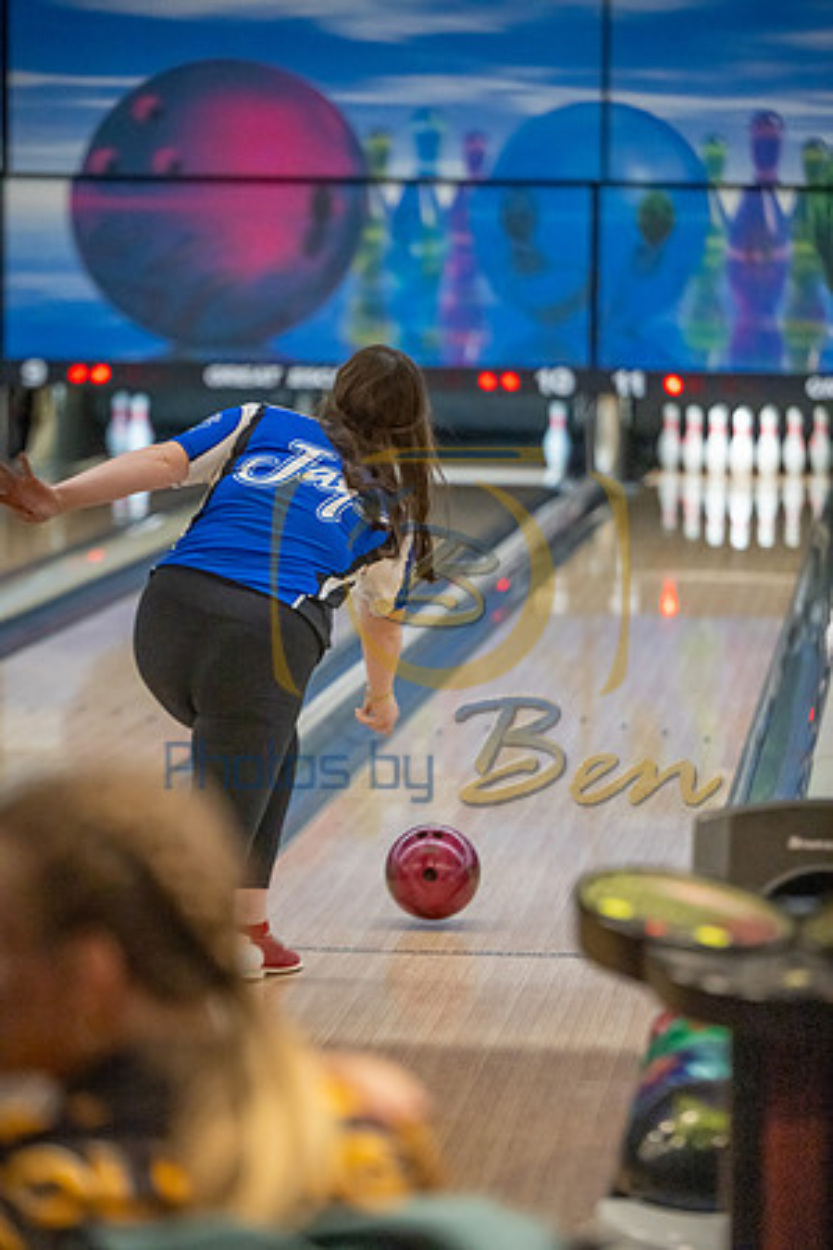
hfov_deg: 10.2
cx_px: 416
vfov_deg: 15.2
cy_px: 625
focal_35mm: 135
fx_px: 4685
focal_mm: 135
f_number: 2.8
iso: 4000
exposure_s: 1/1000
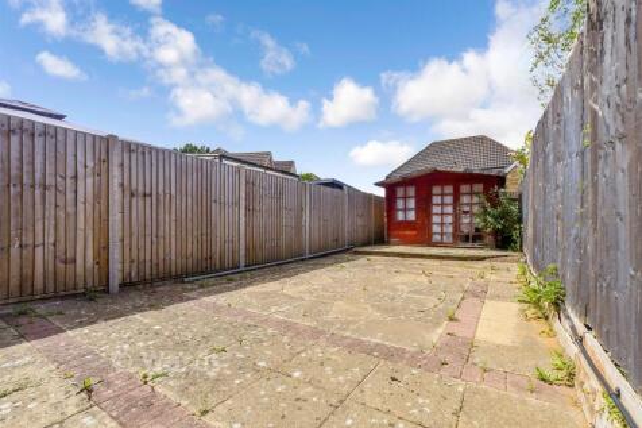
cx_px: 321
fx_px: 267
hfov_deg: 100.4
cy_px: 214
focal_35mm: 15
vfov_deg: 77.3
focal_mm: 10
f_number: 8
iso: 160
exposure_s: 1/320
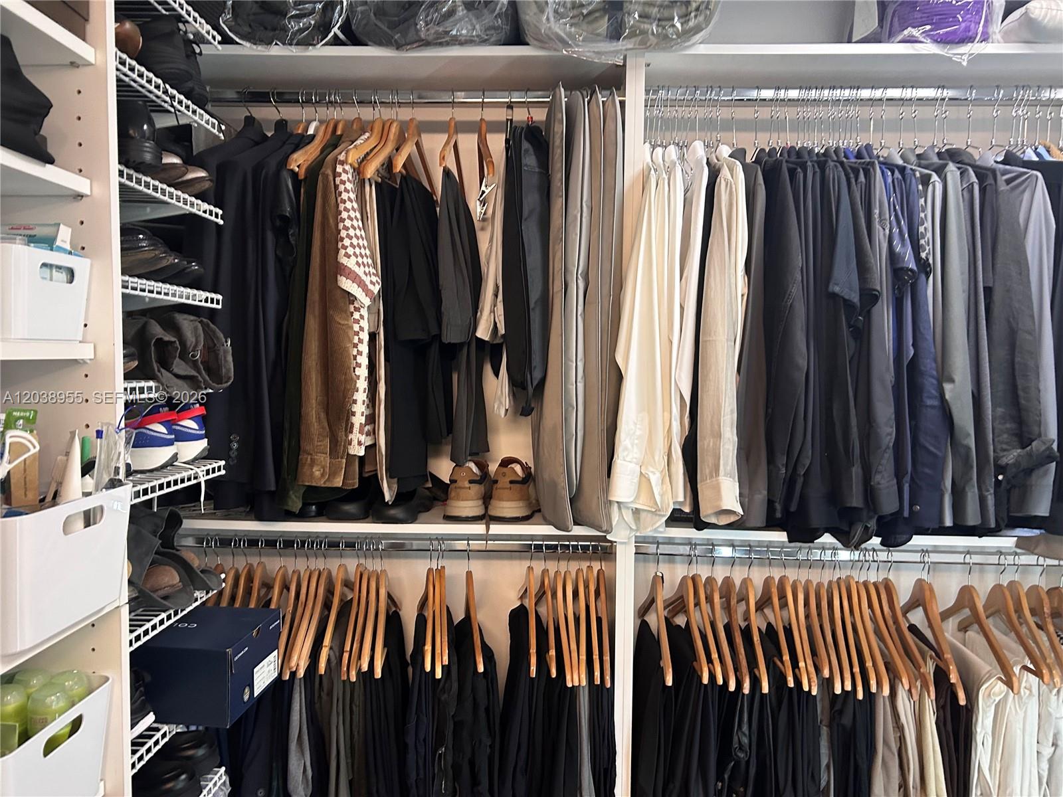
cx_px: 532
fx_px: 798
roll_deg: -1.8
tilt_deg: -2.5
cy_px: 398
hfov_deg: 67.3
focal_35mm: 26
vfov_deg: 53.1
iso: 250
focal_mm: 5.7
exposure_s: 1/60
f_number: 1.5
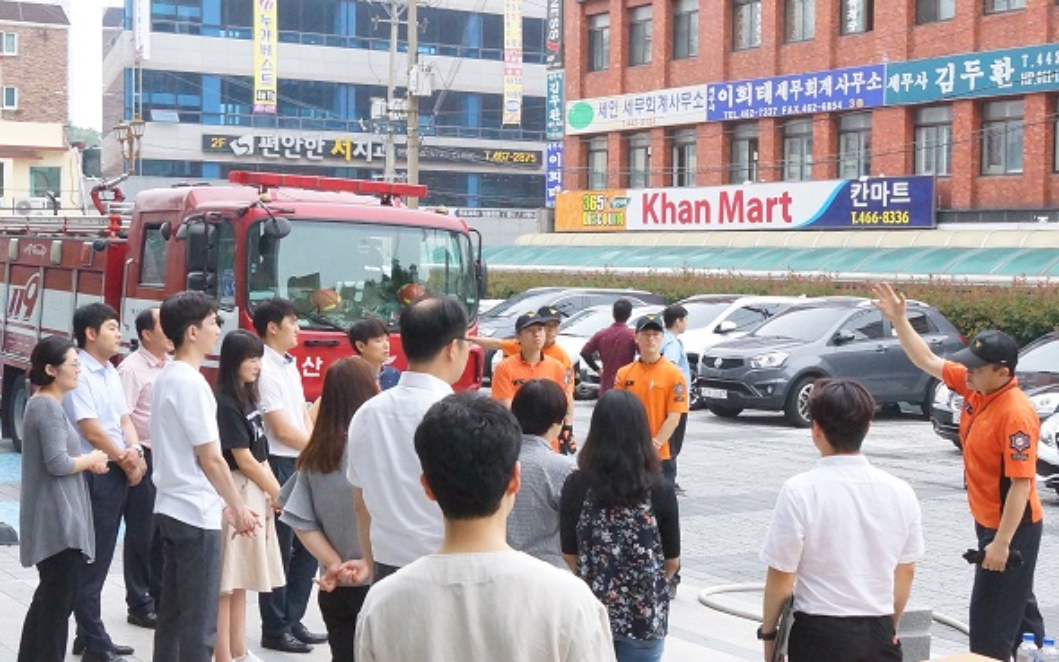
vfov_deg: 23.2
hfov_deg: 36.3
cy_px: 312
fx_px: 1617
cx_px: 522
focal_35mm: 56
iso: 1600
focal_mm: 18
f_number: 8
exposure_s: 1/100
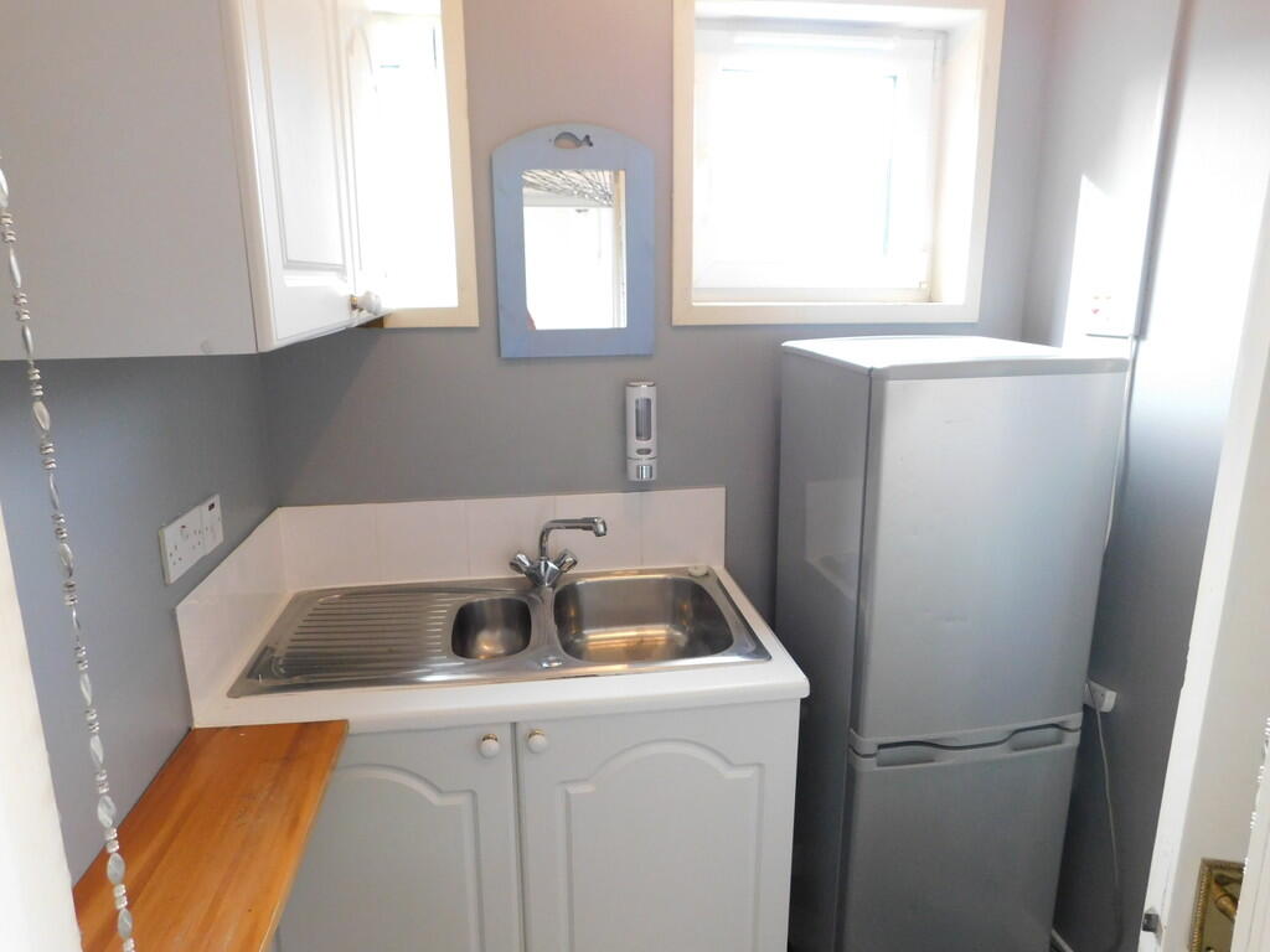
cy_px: 476
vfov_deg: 58.9
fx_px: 844
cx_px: 635
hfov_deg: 73.9
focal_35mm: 23
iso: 360
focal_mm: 4
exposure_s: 1/30
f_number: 3
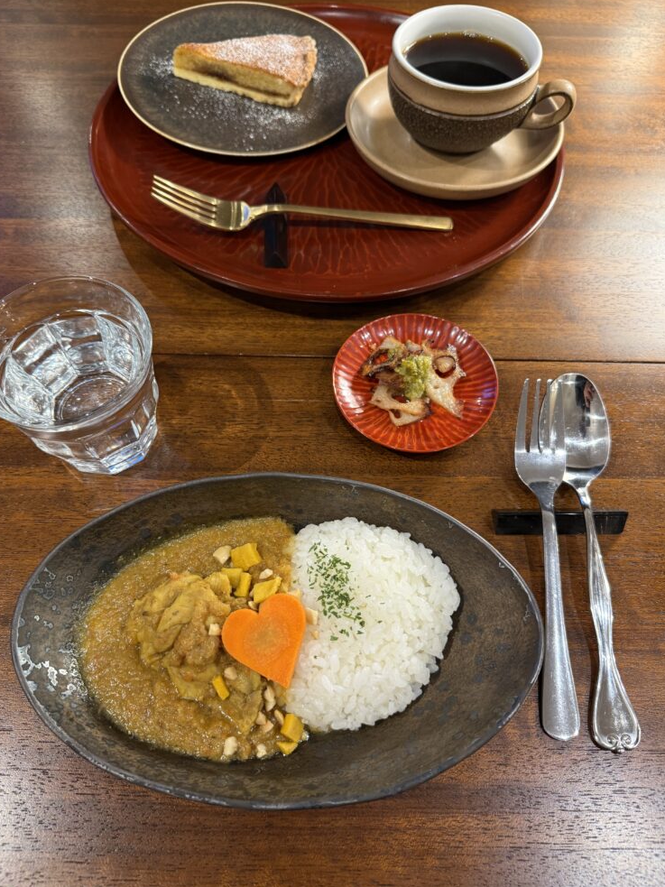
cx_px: 323
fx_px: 640
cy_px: 437
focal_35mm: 25
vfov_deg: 69.4
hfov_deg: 54.9
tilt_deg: -58.5
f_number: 1.78
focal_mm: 6.76
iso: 200
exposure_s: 1/50
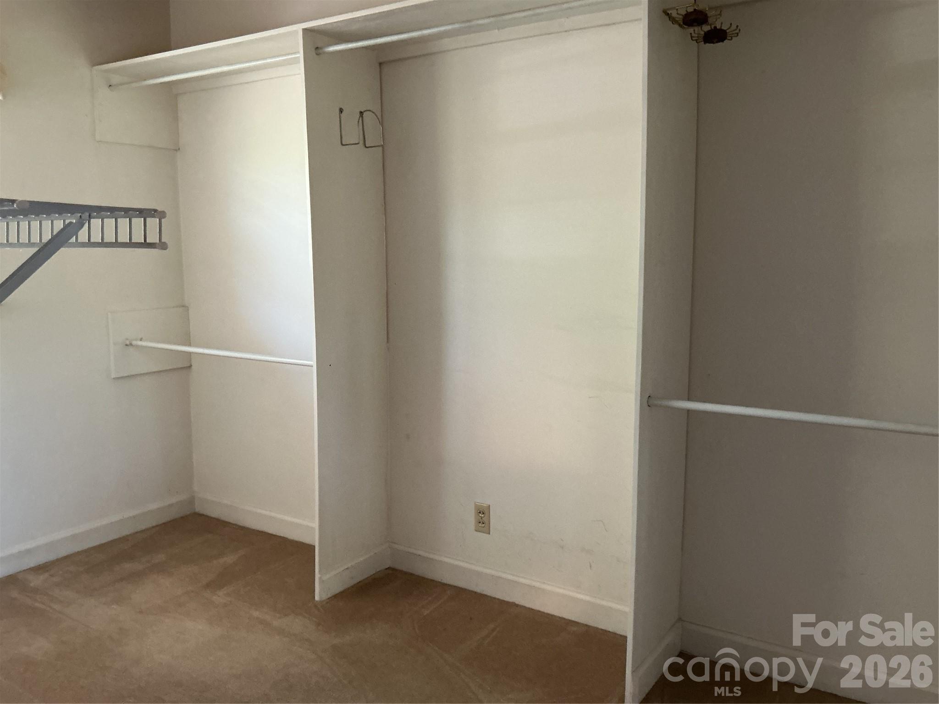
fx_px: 787
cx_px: 470
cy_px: 352
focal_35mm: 29
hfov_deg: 61.7
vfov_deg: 48.2
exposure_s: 1/50
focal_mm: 3
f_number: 1.8
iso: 250
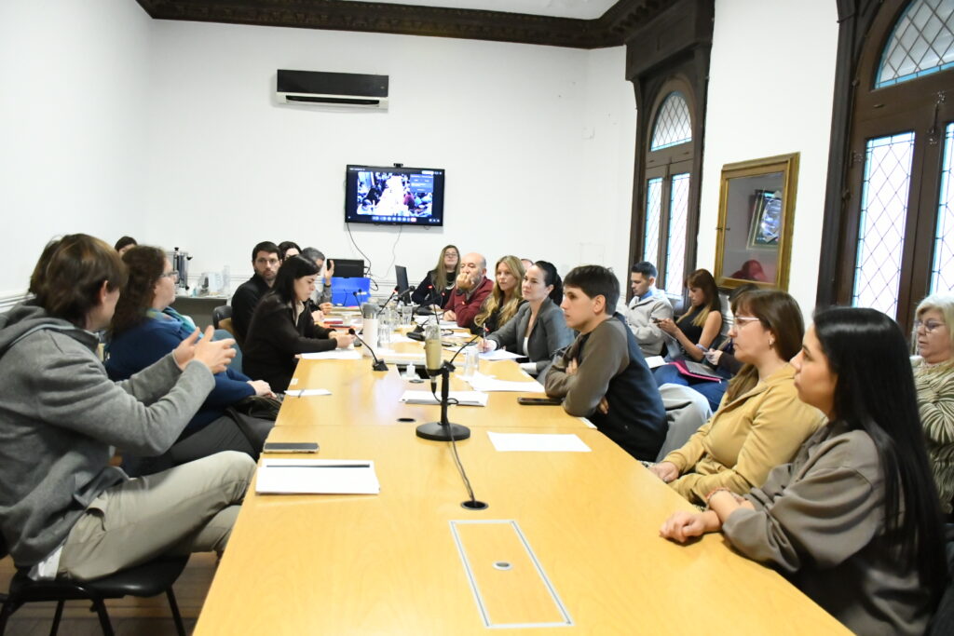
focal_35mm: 30
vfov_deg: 43.6
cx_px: 477
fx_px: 795
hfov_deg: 61.9
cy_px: 318
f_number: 4
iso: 12800
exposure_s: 1/250
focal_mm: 20
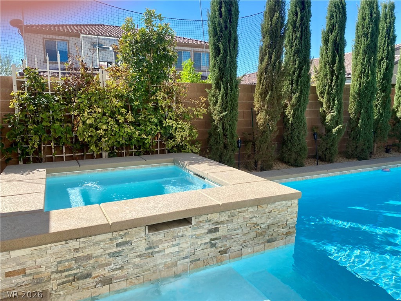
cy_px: 150
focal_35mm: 26
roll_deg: +0.1
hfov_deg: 67.3
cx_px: 200
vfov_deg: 53.1
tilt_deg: -9.5
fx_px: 301
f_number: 1.8
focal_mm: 4.25
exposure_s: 1/1727
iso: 32
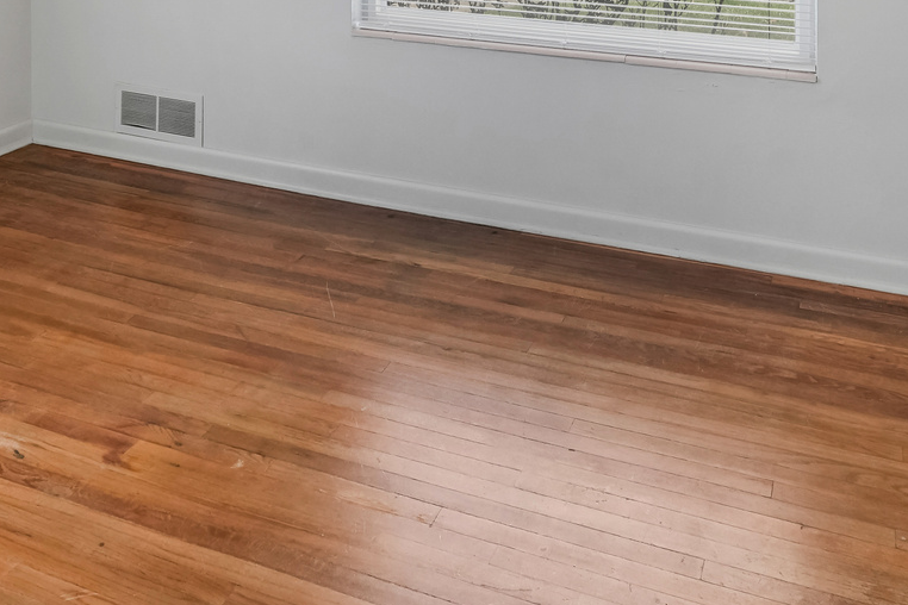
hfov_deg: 45.2
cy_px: -157
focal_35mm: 43
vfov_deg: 26.9
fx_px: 1084
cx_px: 371
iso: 800
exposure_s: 1/30
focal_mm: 16
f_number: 8
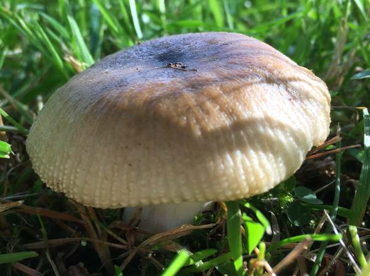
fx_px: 309
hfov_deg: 61.7
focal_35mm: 29
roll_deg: -2.2
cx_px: 185
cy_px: 138
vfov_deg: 48.1
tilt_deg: -22.9
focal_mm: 4.15
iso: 25
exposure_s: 1/238
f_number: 2.2
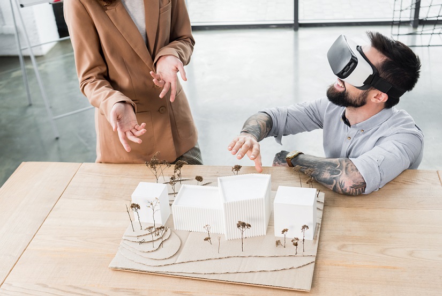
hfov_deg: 42.7
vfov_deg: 29.3
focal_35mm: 46
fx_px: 565
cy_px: 148
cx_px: 221
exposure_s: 1/80
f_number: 4
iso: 400
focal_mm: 46
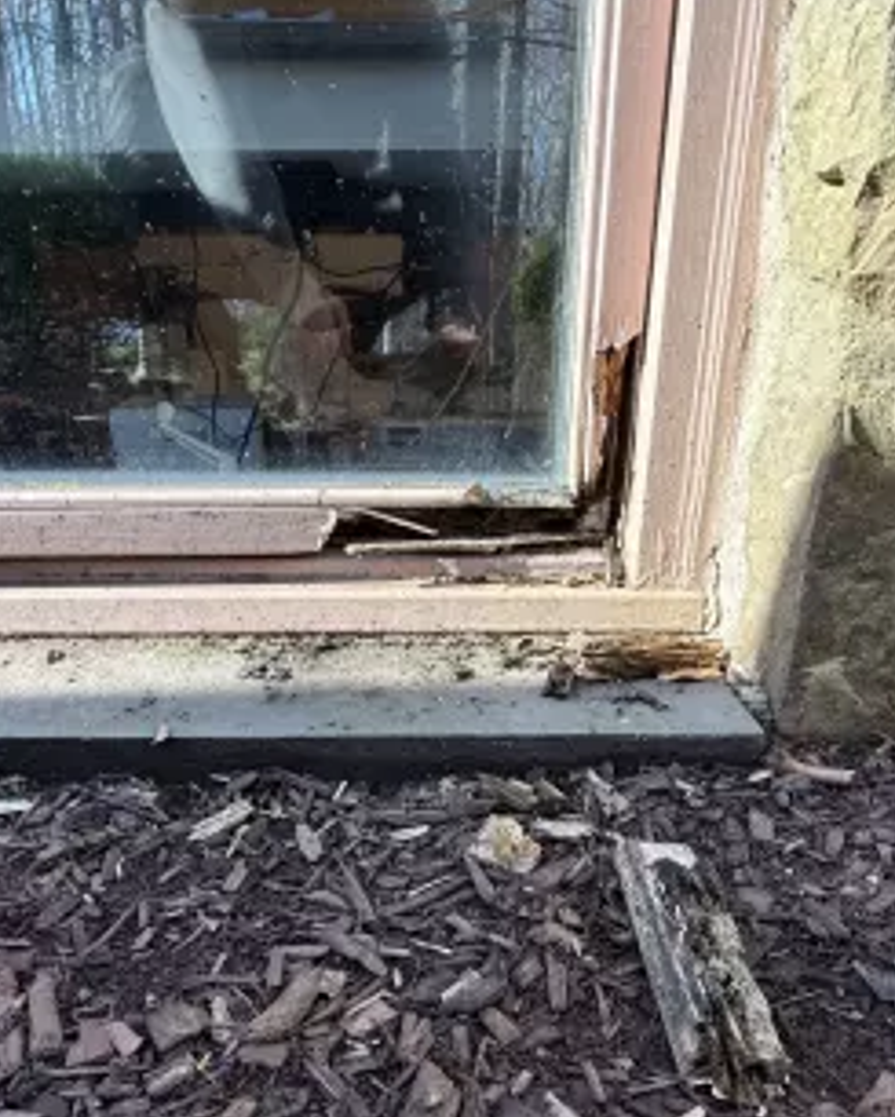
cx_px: 431
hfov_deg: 56.8
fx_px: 827
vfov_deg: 67.2
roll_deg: -0.9
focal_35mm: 25
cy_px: 686
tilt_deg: -20.8
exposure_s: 1/135
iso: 64
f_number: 2.2
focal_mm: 2.22
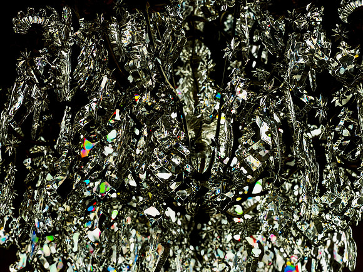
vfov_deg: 22.9
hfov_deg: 30.3
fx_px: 671
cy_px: 136
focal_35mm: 64
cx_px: 182
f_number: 2.2
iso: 160
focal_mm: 7.5
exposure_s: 1/120
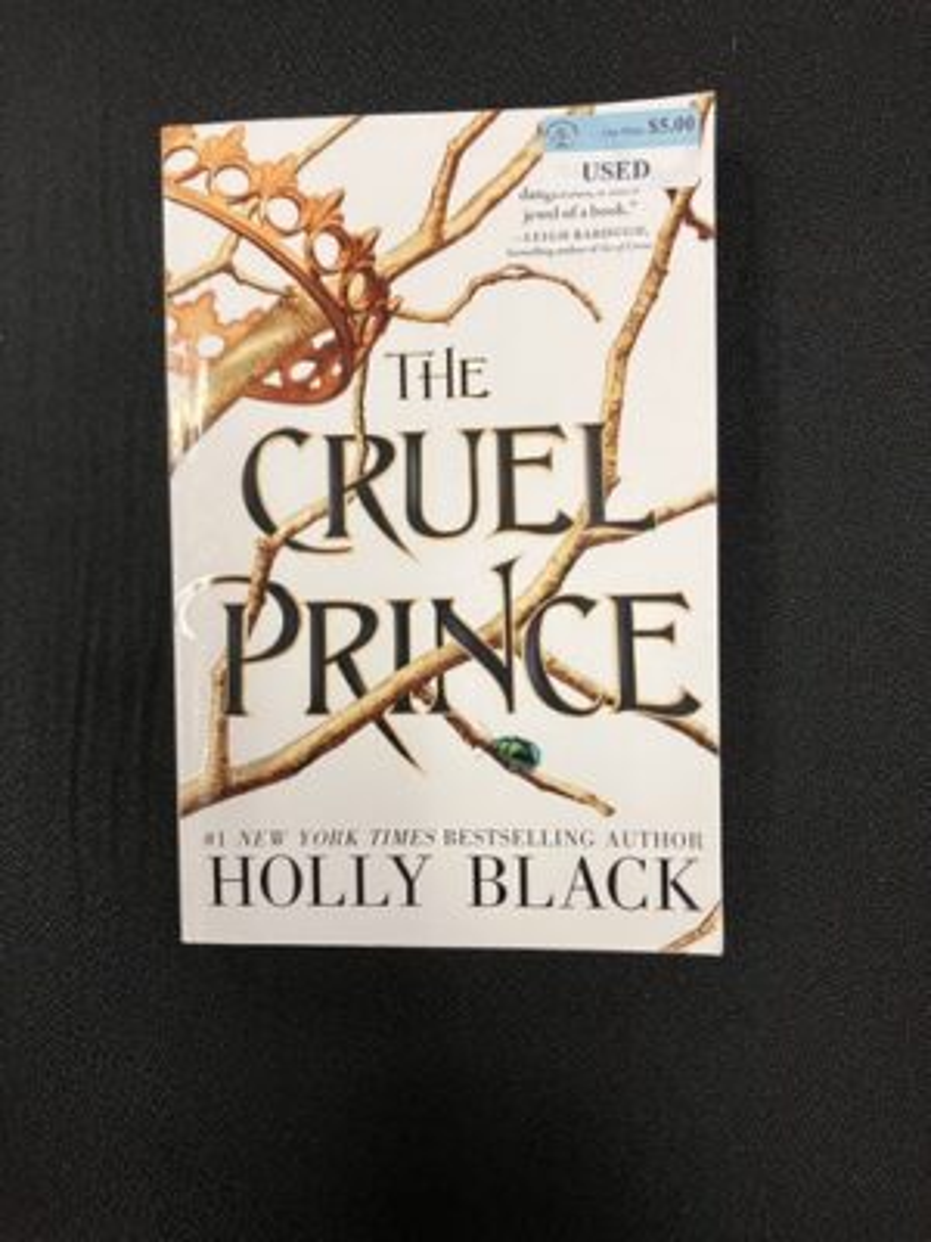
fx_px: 1004
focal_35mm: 28
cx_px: 466
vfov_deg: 63.4
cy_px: 621
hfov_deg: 49.7
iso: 64
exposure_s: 1/60
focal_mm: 3.99
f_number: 1.8
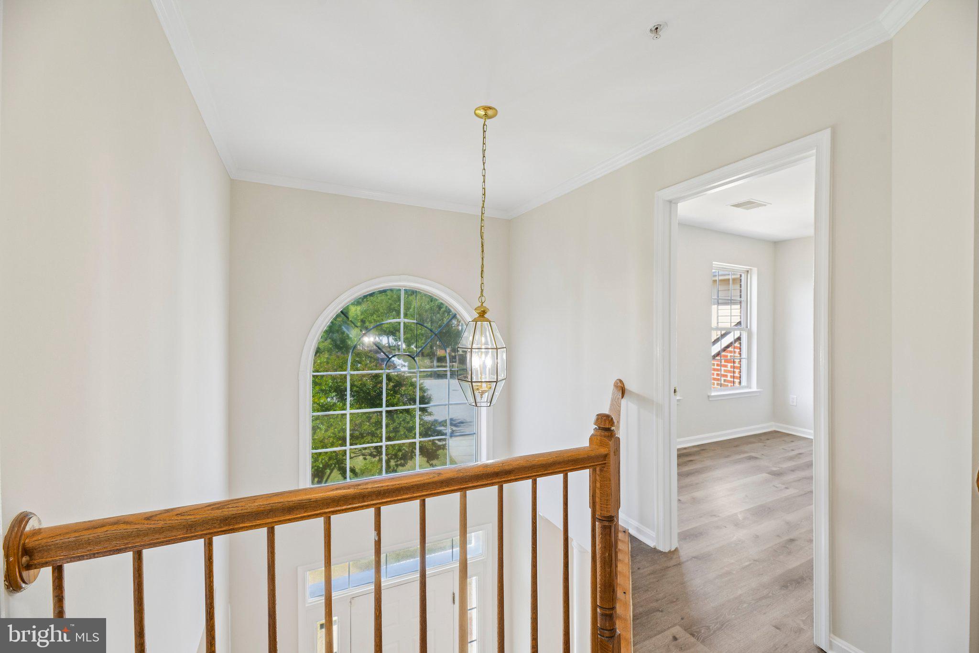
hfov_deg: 104.3
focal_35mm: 14
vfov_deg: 81.2
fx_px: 381
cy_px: 326
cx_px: 490
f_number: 8
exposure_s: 1/15
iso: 100
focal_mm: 14
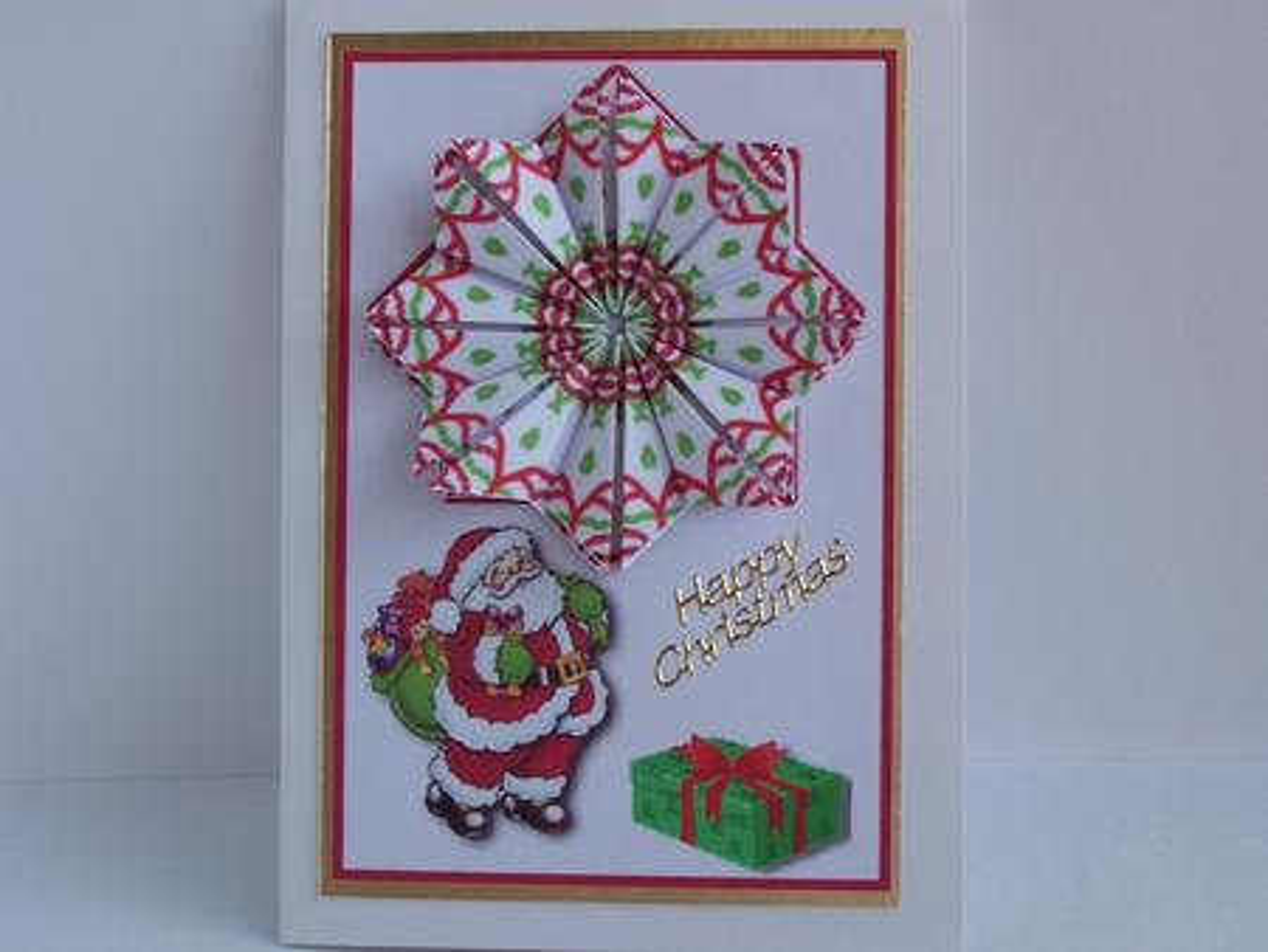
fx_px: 2382
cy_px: 476
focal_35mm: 65
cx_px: 634
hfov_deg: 29.8
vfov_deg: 22.6
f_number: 3.6
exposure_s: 1/99.9
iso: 80
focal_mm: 10.8
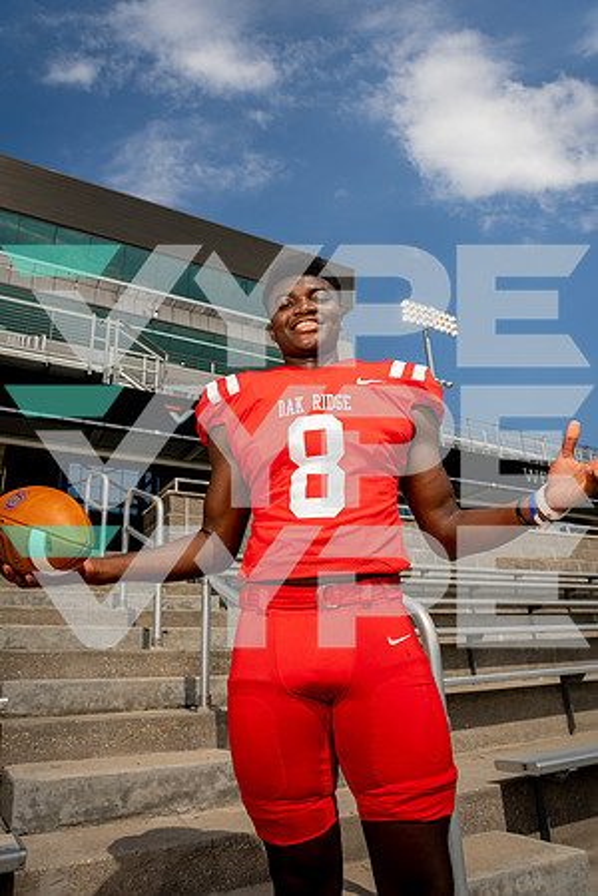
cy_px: 448
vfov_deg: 73.7
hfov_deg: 53.1
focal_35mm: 24
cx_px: 299
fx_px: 598
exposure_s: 1/250
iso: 50
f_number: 8
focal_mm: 24
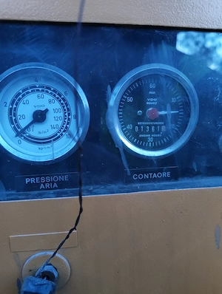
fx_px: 205
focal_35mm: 24
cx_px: 111
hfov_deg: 57.0
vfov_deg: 71.5
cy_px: 147
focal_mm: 5.56
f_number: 1.88
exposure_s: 1/25
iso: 2938
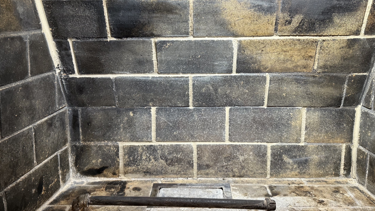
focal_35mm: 34
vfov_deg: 34.0
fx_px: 338
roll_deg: -0.9
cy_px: 54
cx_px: 191
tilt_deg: -6.8
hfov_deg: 58.0
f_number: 1.78
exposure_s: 1/60
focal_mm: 6.76
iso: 200
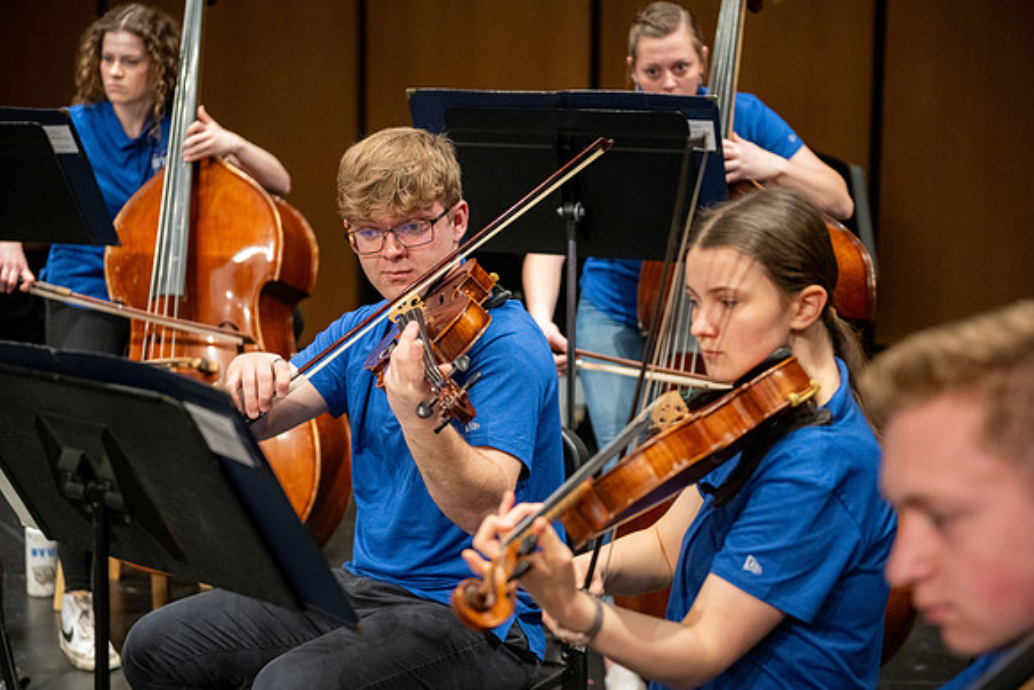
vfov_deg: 19.5
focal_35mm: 70
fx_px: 2011
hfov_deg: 28.8
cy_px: 345
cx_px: 517
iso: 3200
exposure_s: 1/500
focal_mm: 70
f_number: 2.8
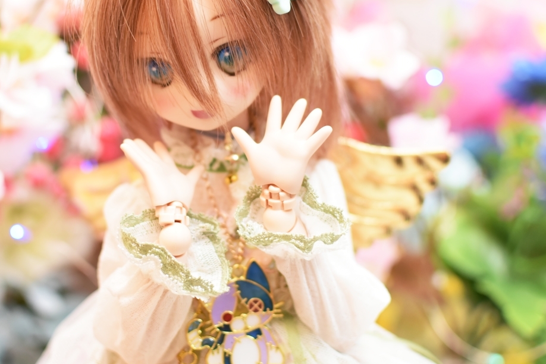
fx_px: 1041
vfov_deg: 19.8
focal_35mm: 69
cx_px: 240
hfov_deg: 29.4
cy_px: 143
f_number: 2.2
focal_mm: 35
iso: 800
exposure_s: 1/60
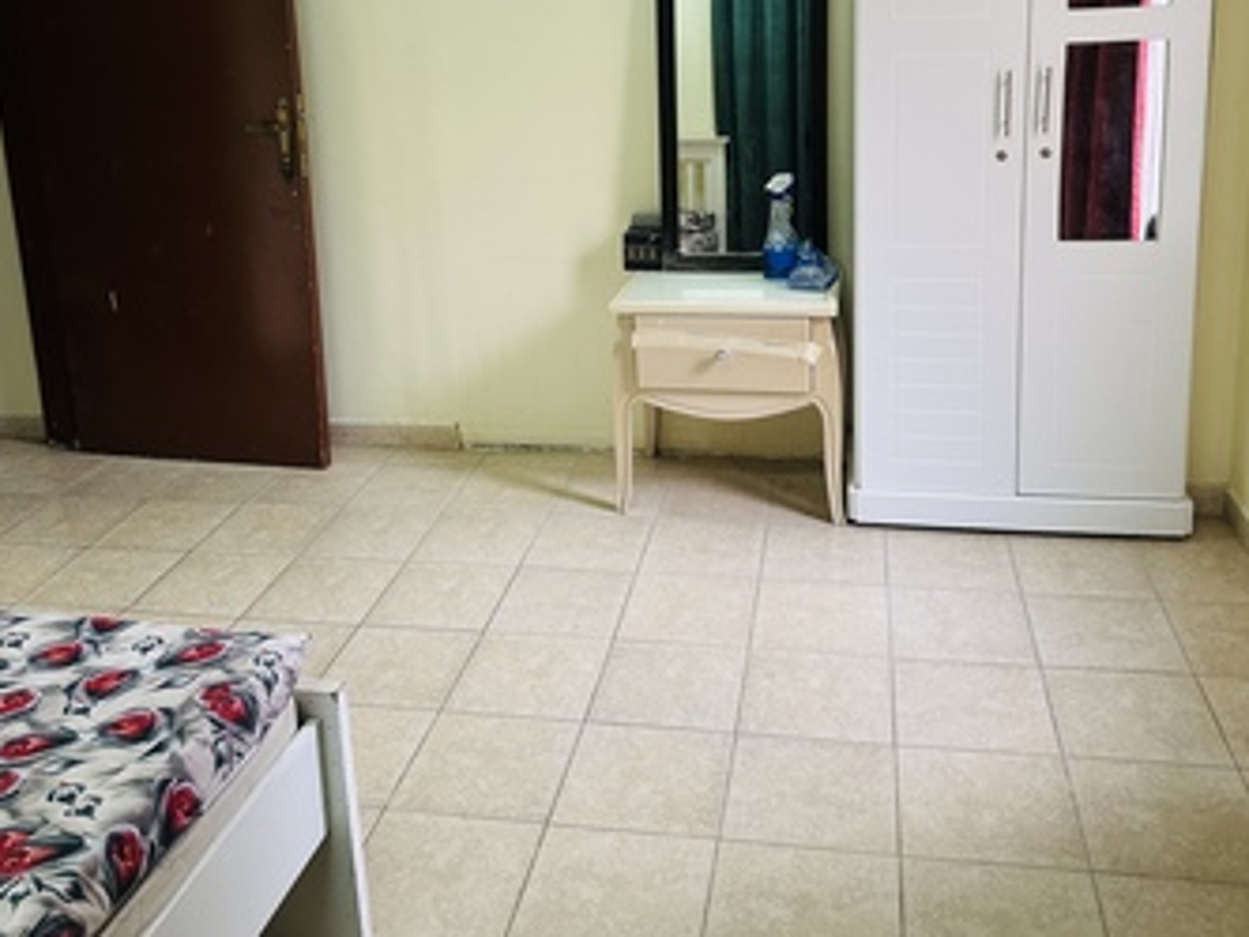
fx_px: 1191
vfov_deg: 41.8
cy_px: 246
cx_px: 611
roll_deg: +2.2
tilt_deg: -10.0
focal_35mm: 33
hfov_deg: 55.3
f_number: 1.78
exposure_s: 1/120
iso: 200
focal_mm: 6.86
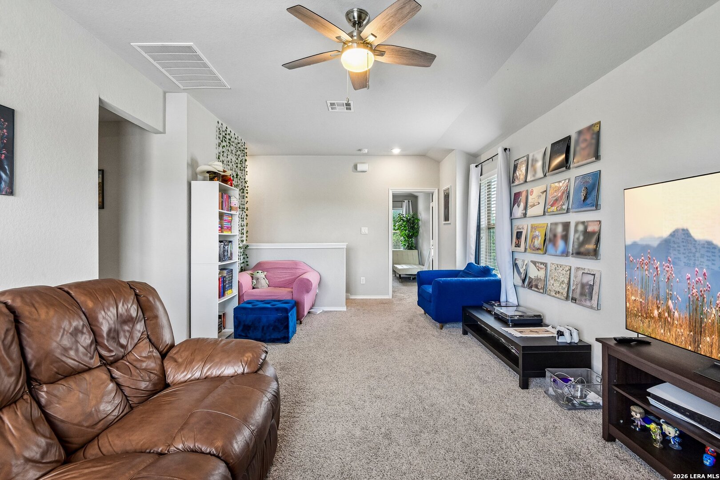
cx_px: 360
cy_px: 240
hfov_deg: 96.7
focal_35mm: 16
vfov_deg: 73.7
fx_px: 320
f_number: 8
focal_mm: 16
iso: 1600
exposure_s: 1/15
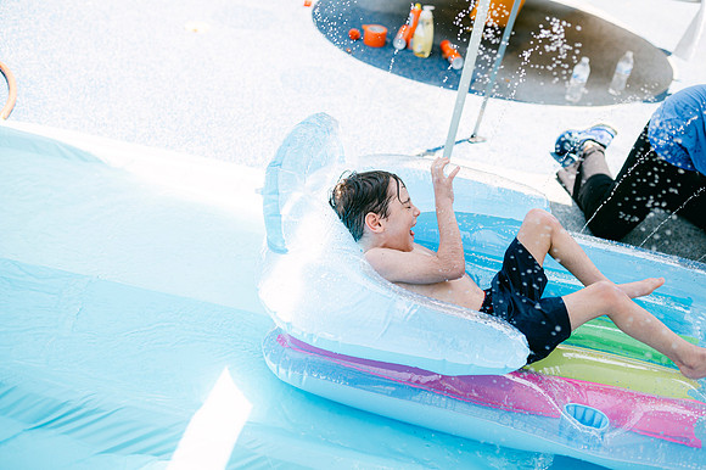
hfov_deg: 54.5
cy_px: 235
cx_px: 353
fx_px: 686
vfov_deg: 37.8
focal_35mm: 35
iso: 100
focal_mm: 35
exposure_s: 1/1000
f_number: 2
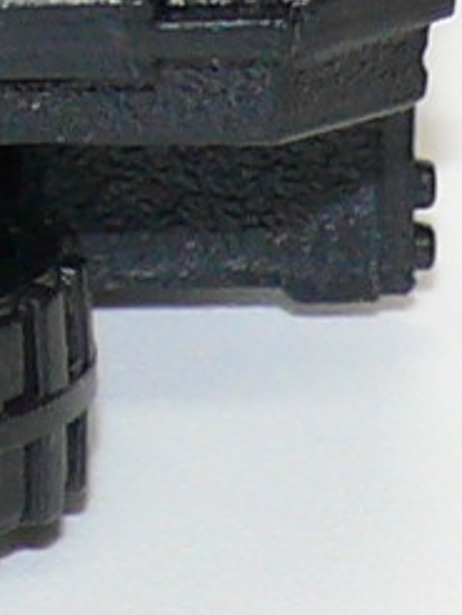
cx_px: -939
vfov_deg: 2.2
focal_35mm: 904
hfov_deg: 1.6
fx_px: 16059
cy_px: -415
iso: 100
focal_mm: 16.4
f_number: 4
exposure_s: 1/30
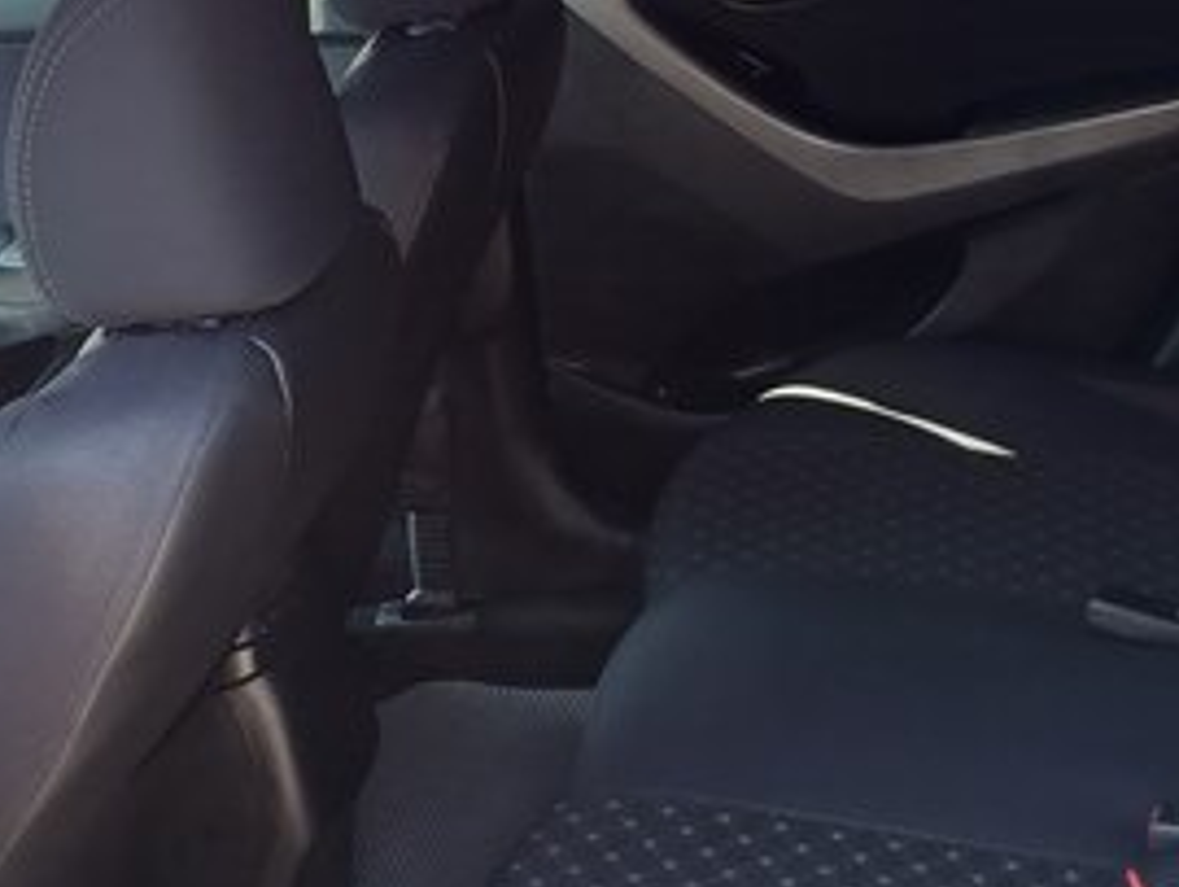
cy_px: 511
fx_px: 1261
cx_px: 590
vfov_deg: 38.6
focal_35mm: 37
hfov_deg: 50.1
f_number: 1.8
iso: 80
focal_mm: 4.65
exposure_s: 1/100
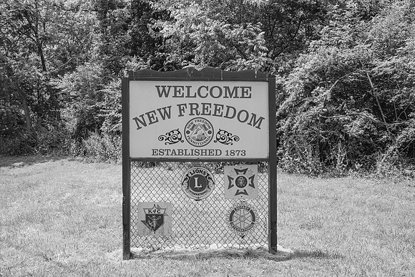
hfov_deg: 53.1
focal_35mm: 36
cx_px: 208
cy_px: 138
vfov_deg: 36.9
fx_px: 415
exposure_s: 1/500
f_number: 8
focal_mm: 36
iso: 400
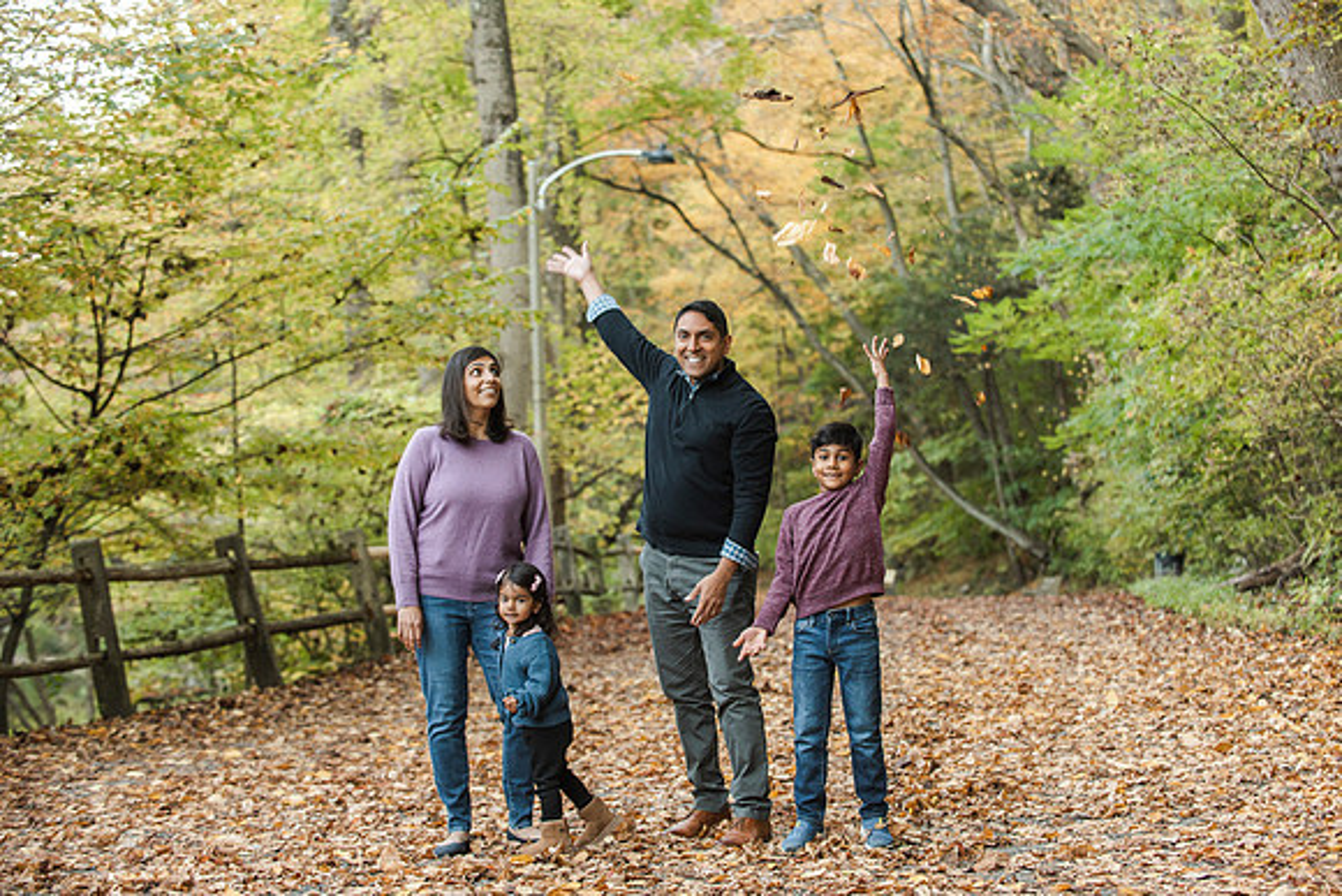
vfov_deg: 17.3
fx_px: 2941
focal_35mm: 79
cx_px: 706
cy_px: 425
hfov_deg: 25.7
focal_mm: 75
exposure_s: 1/125
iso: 1600
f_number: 4
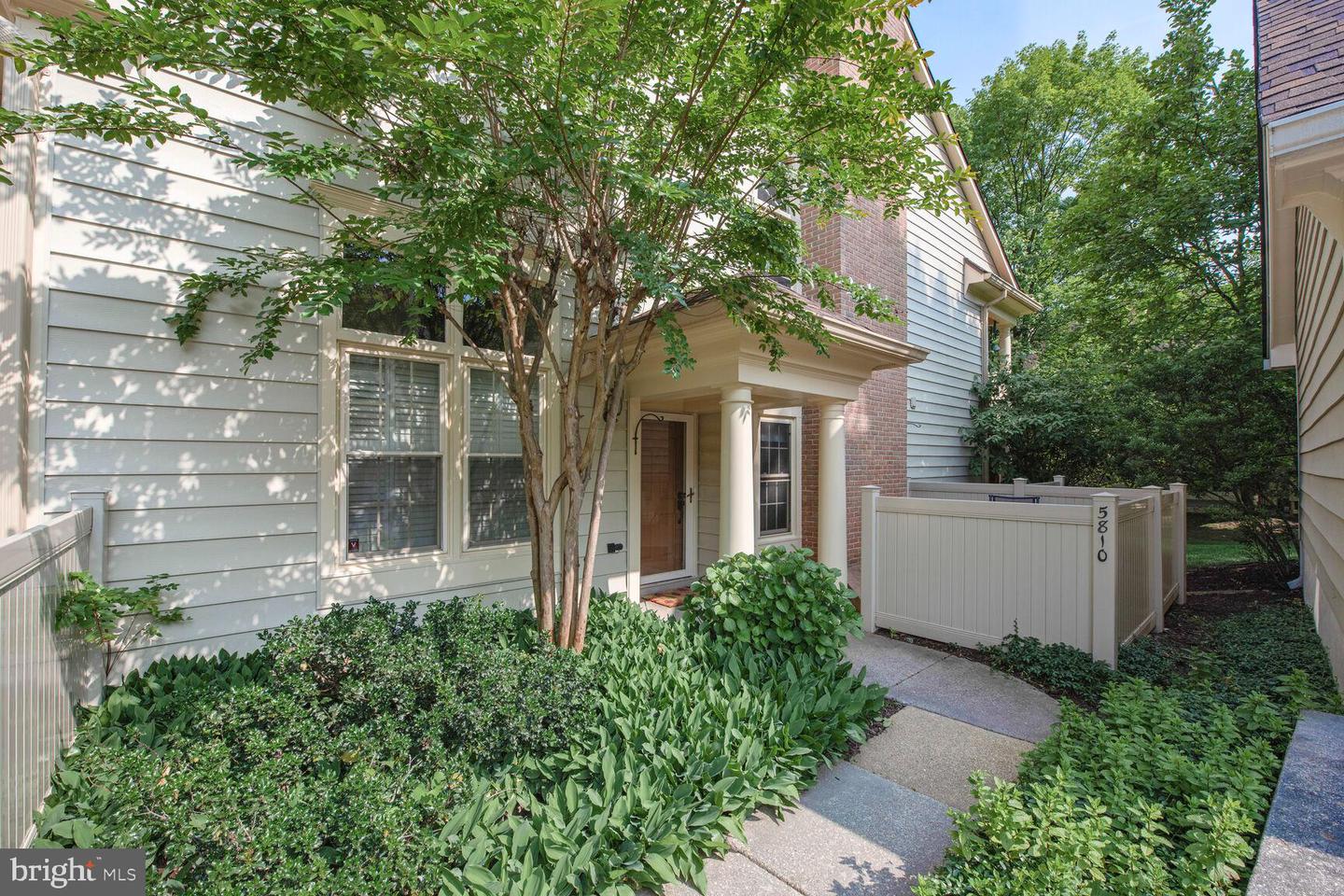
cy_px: 448
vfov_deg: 81.2
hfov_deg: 104.3
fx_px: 523
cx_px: 672
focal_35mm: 14
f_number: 8
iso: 200
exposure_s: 1/500
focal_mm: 14
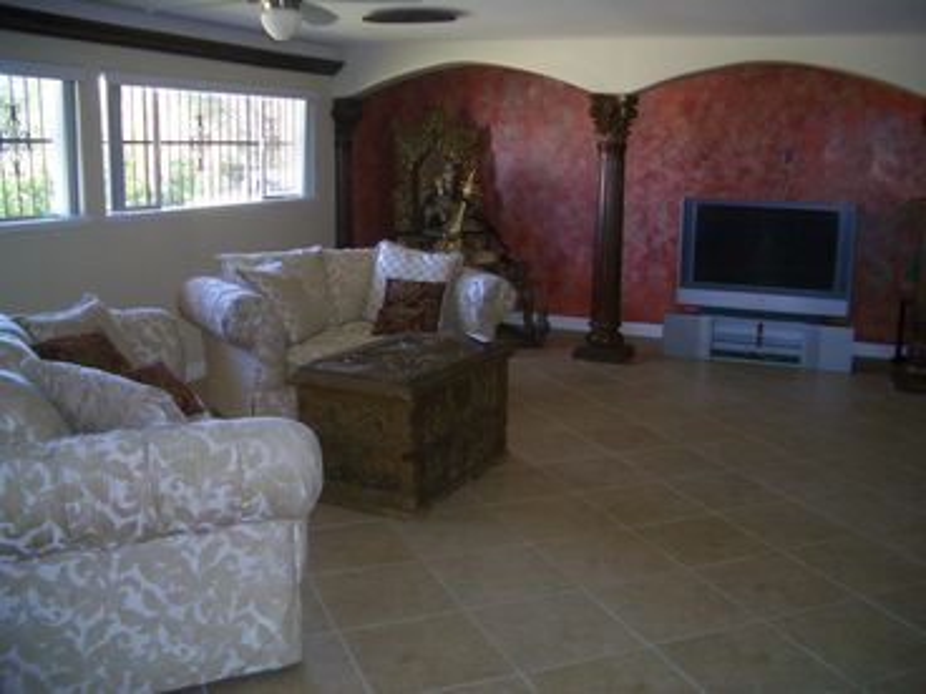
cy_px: 347
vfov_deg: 40.7
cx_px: 463
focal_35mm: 35
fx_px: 936
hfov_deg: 52.6
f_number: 2.6
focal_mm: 5.8
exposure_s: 1/60
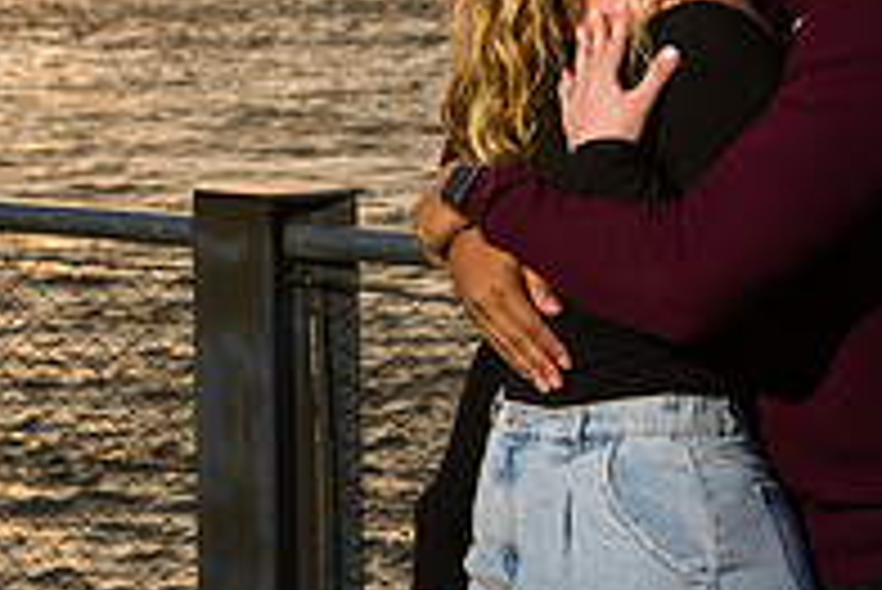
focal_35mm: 142
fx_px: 3481
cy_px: -164
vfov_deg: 9.5
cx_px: 104
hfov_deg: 14.3
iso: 200
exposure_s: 1/200
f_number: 5.6
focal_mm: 48
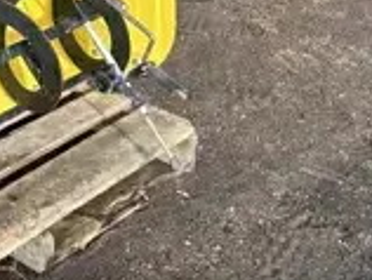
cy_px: 31
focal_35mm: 105
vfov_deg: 14.0
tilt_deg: -26.8
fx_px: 1130
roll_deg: -0.4
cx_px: -115
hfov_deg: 17.5
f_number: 1.5
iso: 50
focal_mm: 5.7
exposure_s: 1/1751
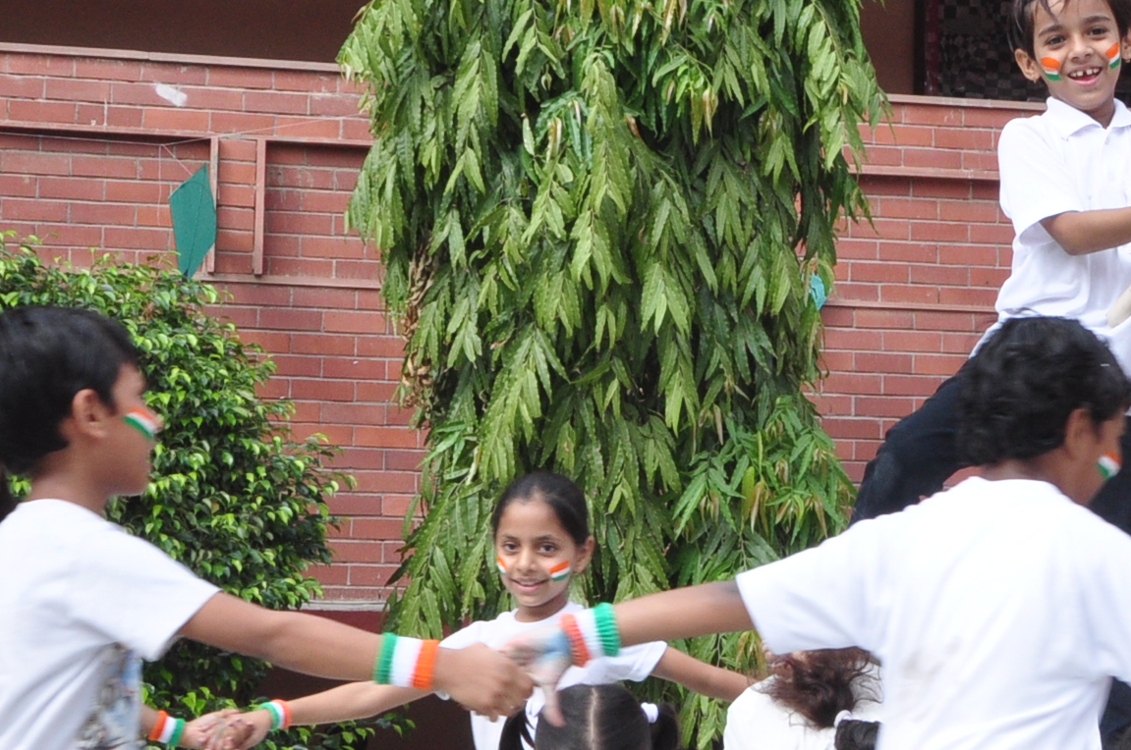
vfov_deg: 12.5
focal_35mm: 109
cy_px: 594
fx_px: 3420
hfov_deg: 18.4
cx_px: 1048
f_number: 11
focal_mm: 26
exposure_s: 1/125
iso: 500
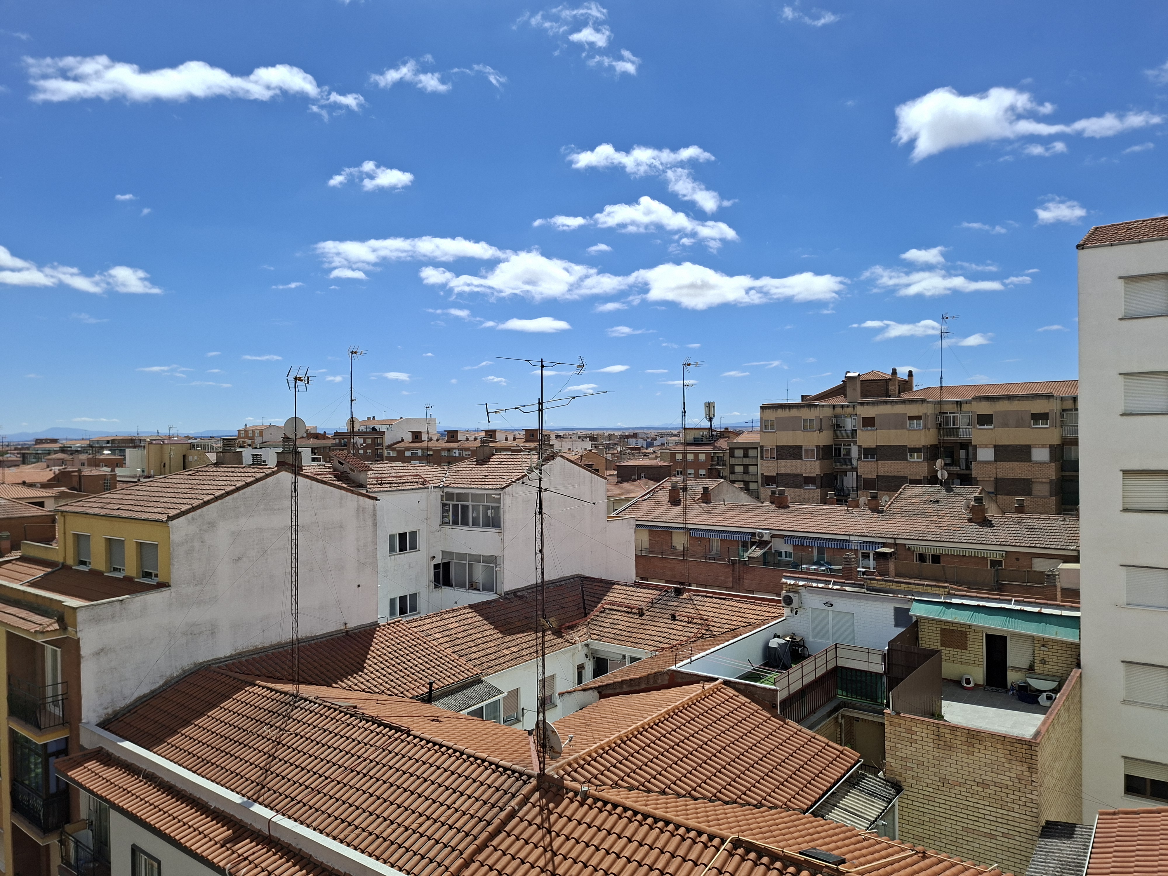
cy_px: 438
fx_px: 776
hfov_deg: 73.9
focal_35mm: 23
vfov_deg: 58.9
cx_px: 584
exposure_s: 1/2849
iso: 40
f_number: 1.8
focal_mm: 5.54
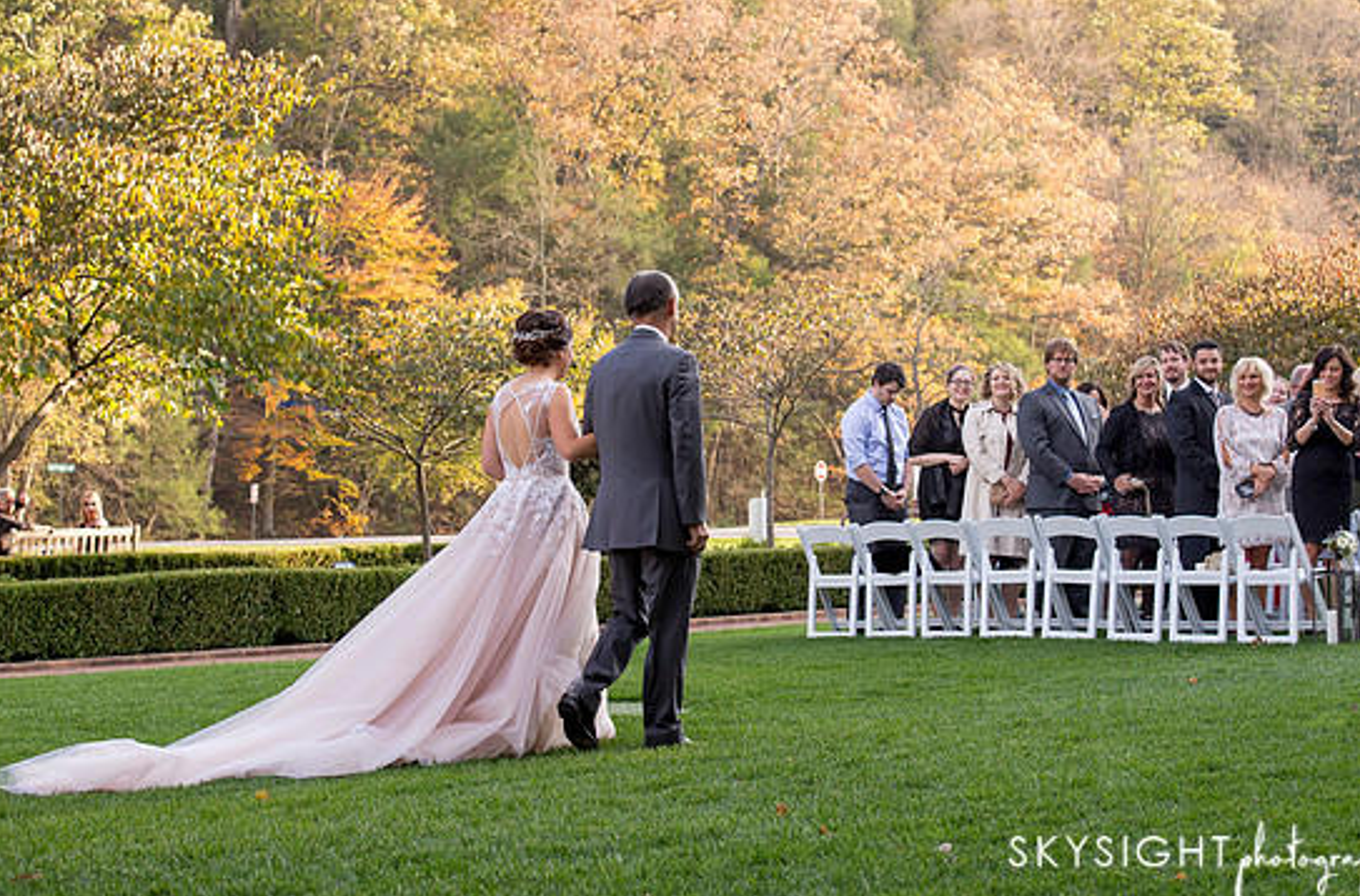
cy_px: 435
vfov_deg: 17.1
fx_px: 2974
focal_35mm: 79
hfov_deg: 25.8
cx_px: 709
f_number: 7.1
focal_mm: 70
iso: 640
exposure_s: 1/320
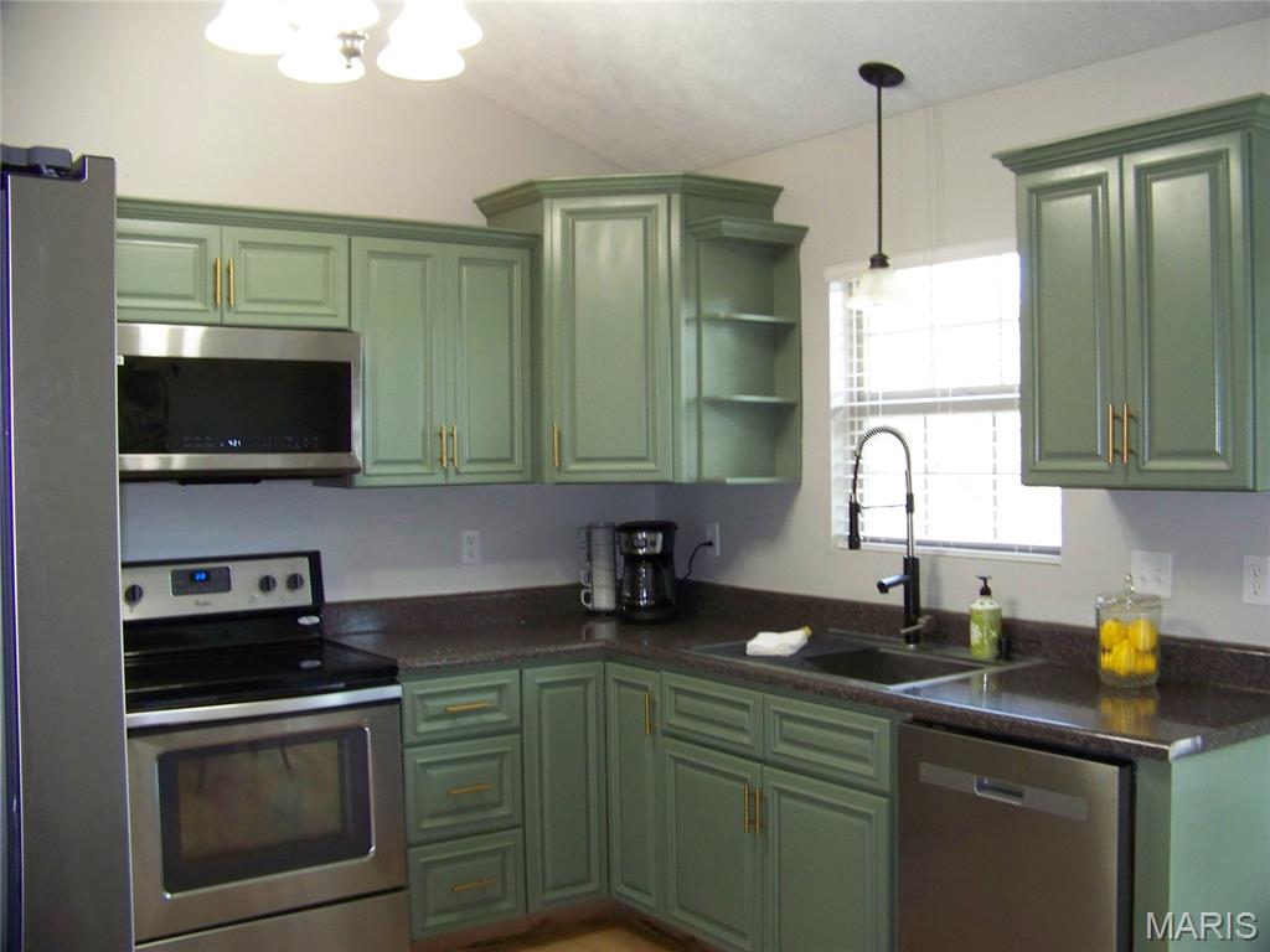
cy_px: 476
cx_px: 635
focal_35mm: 36
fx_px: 1321
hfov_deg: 51.4
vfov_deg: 39.7
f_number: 2.8
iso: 200
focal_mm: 5.85
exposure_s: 1/30
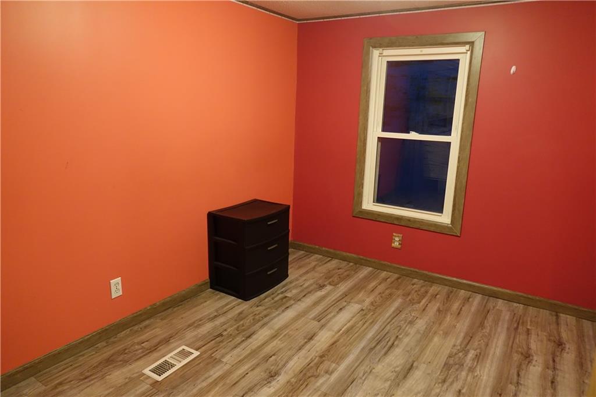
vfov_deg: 53.1
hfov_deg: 73.8
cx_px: 298
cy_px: 198
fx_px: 397
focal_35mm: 24
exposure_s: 1/30
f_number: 2.8
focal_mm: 8.8
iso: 1250
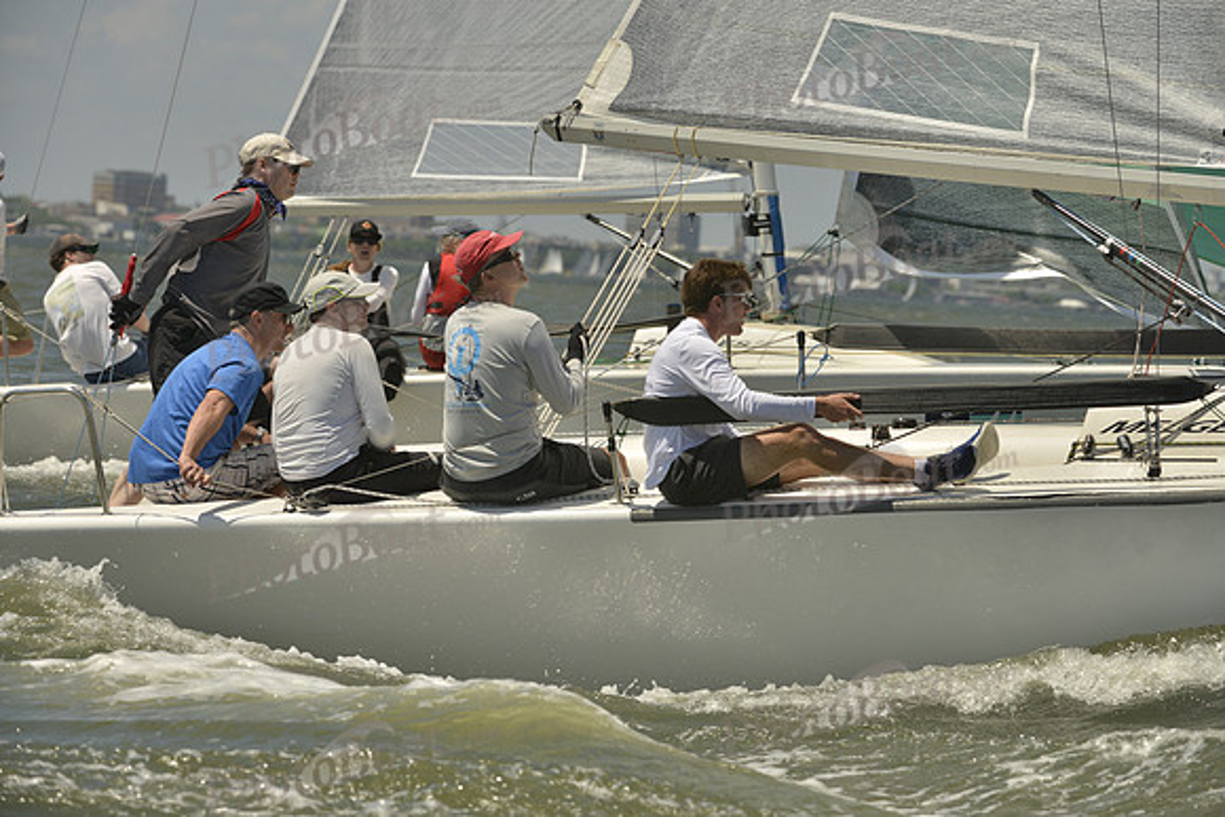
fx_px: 7147
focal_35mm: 210
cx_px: 612
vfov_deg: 6.5
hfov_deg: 9.8
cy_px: 408
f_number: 9
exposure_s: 1/1250
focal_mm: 210
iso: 280
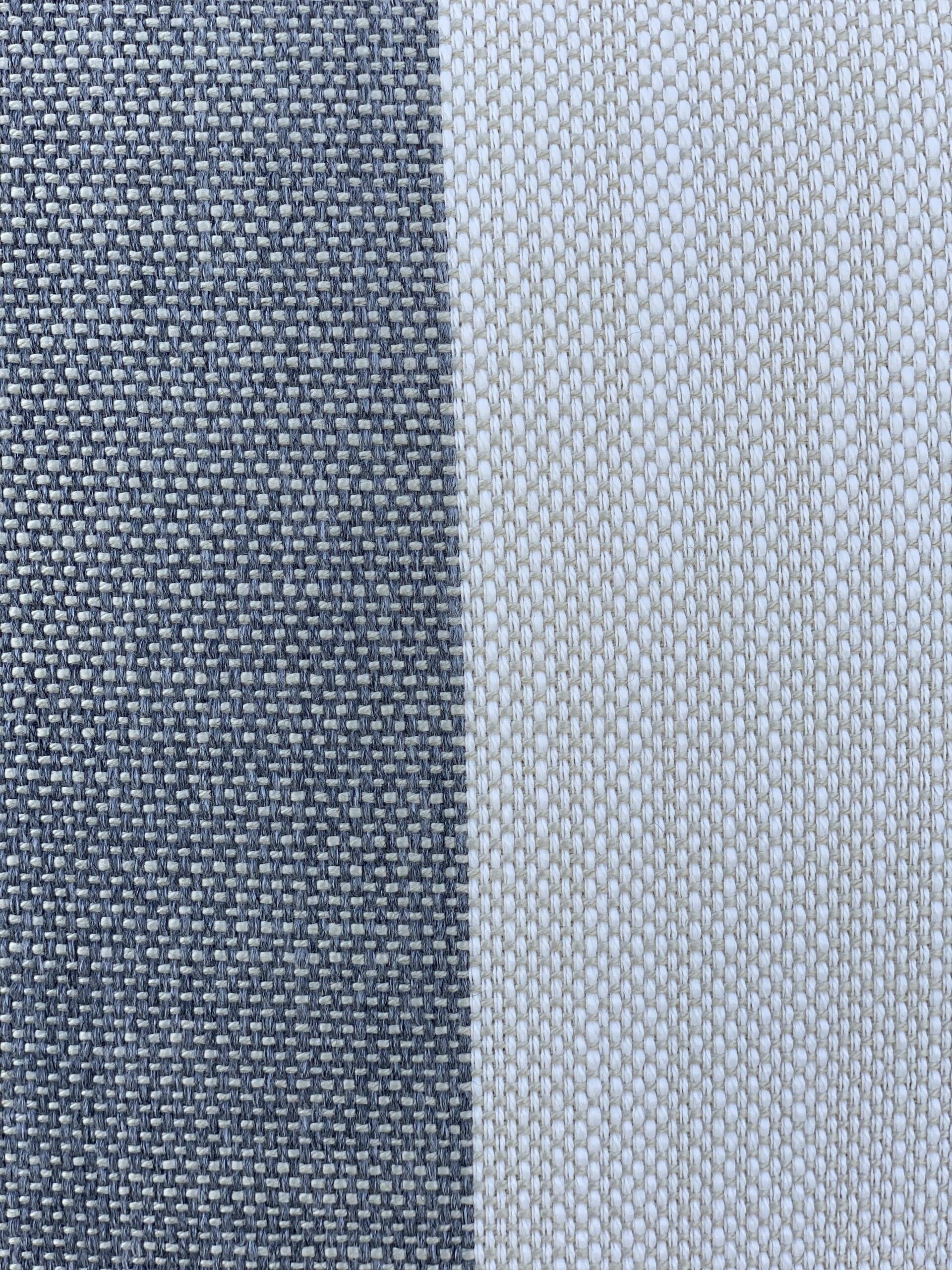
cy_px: 635
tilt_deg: -28.1
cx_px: 476
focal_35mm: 52
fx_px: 1907
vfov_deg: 36.8
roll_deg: +0.2
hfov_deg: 28.0
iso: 20
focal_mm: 6
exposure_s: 1/716
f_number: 2
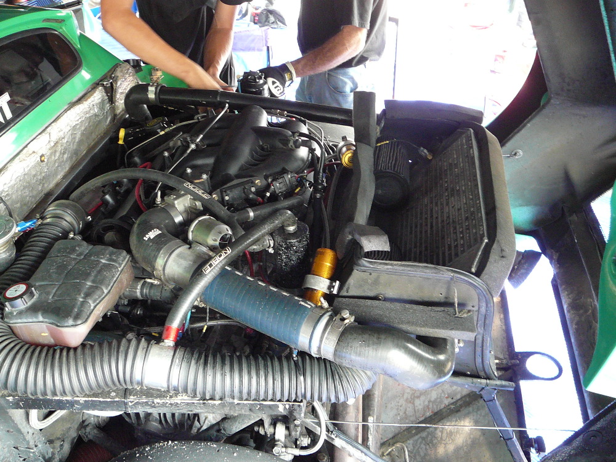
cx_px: 308
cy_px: 231
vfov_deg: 40.7
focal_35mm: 35
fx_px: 623
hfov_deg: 52.6
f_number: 2.8
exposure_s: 1/25
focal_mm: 5.2
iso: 200
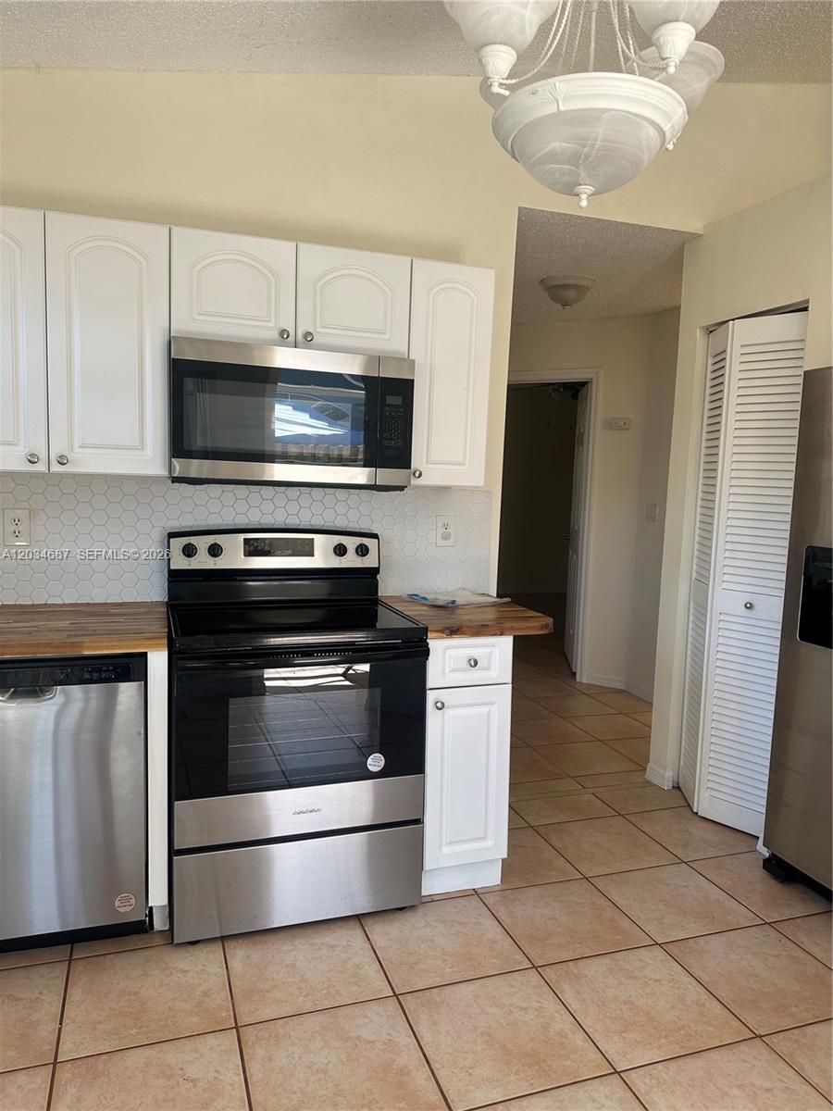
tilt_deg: -7.8
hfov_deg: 56.8
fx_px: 770
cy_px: 556
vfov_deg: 71.6
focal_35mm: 24
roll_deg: -3.7
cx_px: 416
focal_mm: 6.86
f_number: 1.78
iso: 64
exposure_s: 1/173
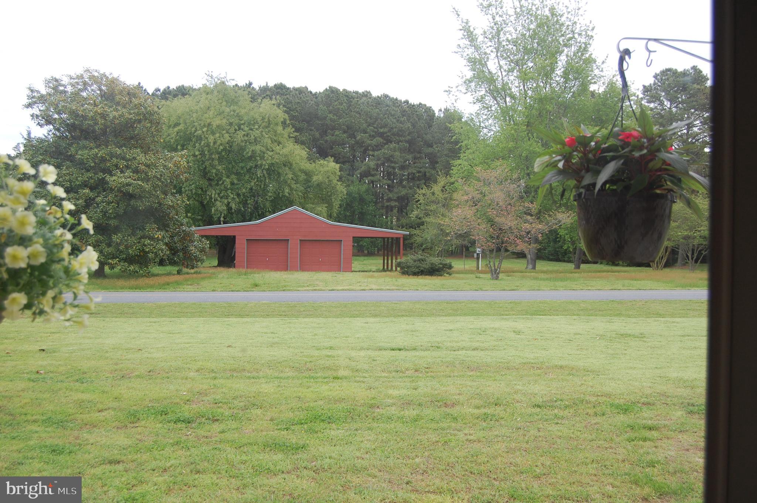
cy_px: 252
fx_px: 819
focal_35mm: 39
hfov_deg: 49.6
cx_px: 378
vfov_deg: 34.1
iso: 200
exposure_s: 1/160
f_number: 6.3
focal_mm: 26
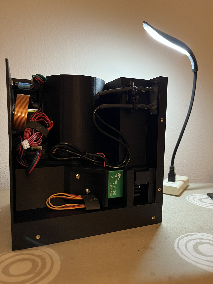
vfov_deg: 67.3
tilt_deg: -5.5
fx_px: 213
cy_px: 142
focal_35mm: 26
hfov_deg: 53.1
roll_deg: -0.3
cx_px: 106
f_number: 1.6
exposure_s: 1/60
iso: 320
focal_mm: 5.1
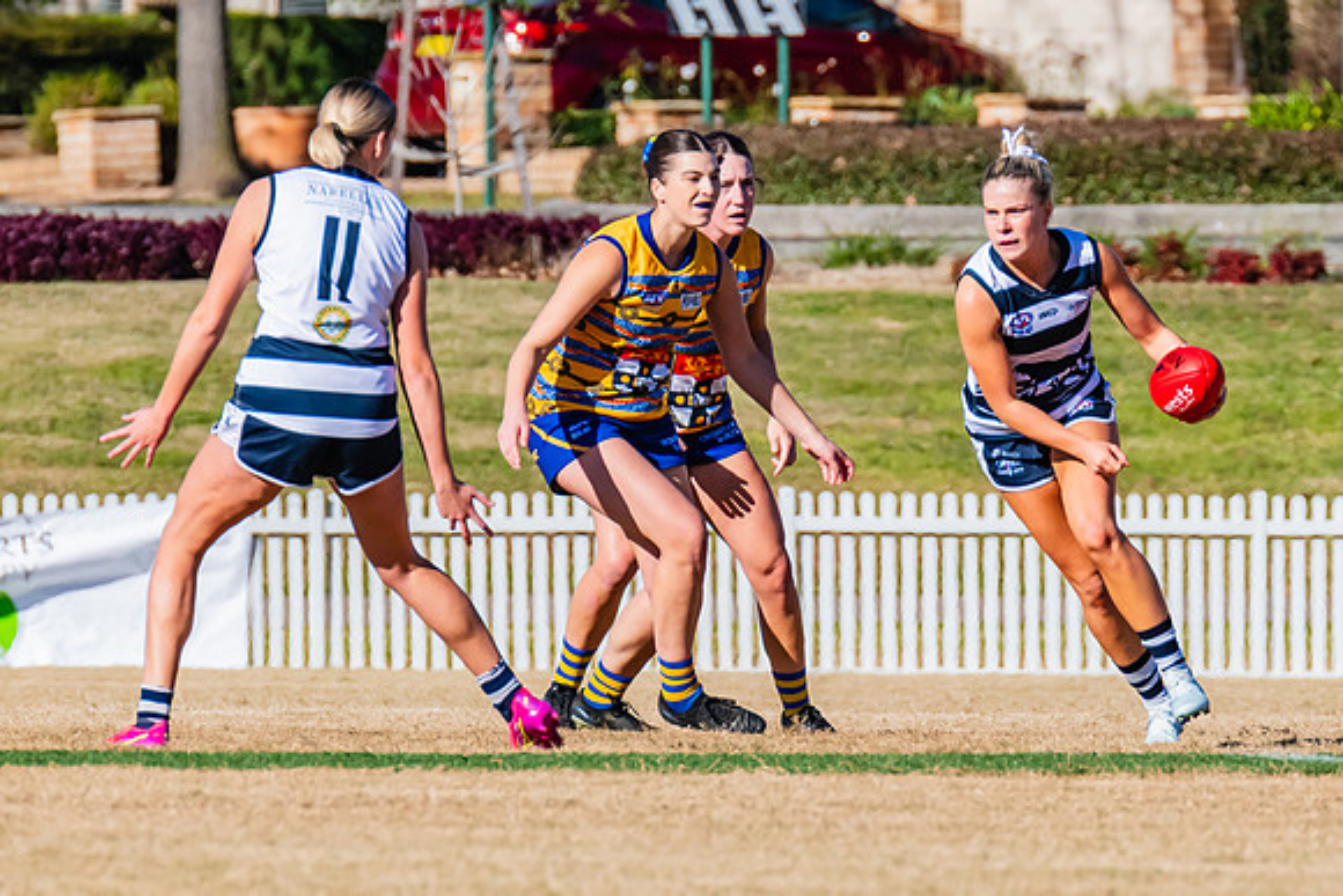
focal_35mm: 949
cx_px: 1075
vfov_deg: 1.5
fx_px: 35400
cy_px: 367
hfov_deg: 2.2
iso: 640
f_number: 9
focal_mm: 420
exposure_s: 1/1600
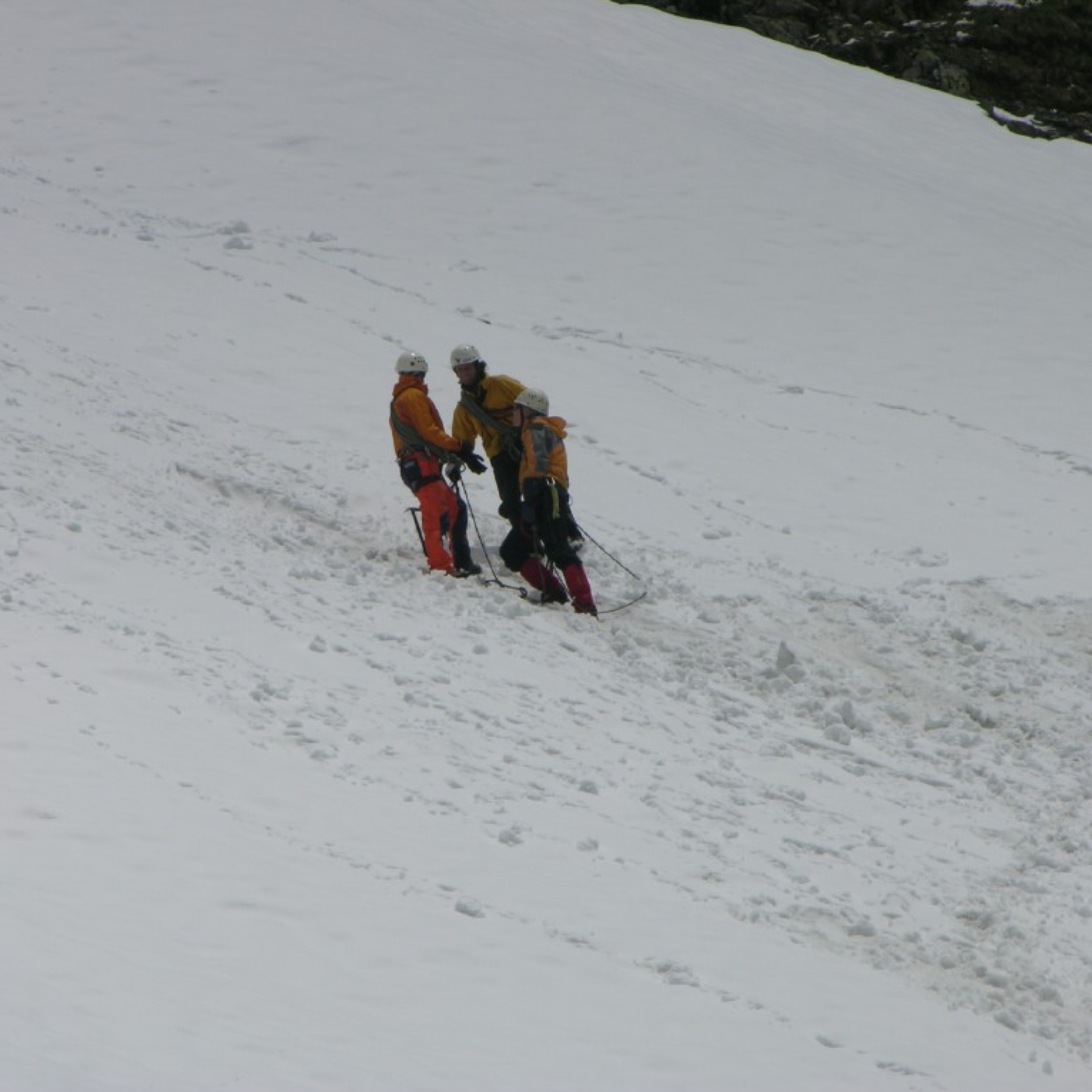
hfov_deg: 5.3
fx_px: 11814
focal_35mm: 331
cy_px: 546
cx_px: 499
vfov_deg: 5.3
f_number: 7.4
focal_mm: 71.2
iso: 50
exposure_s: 1/672
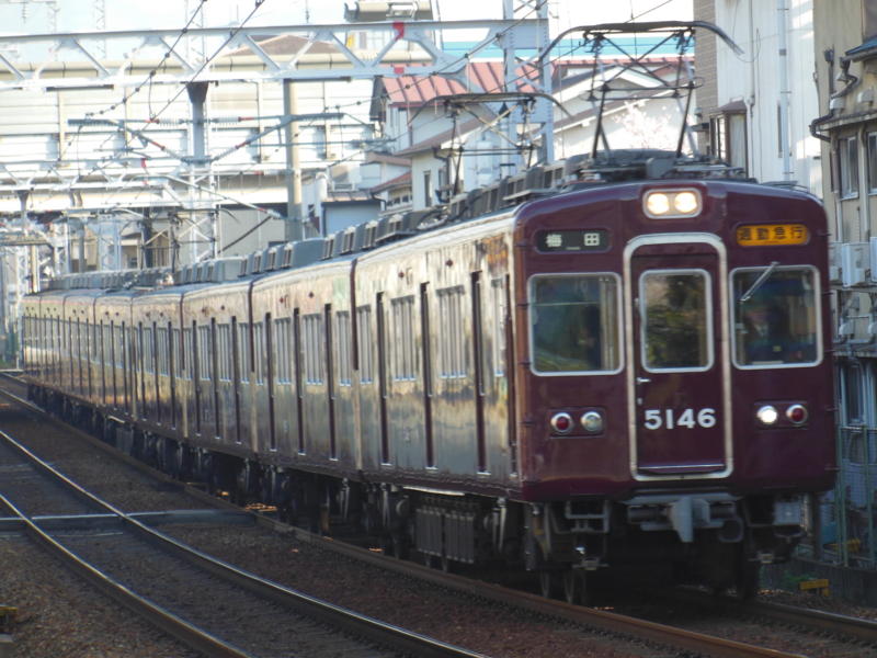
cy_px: 329
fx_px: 7449
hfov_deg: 6.7
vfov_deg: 5.1
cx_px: 438
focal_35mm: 294
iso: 200
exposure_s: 1/125
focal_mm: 52.5
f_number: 5.8
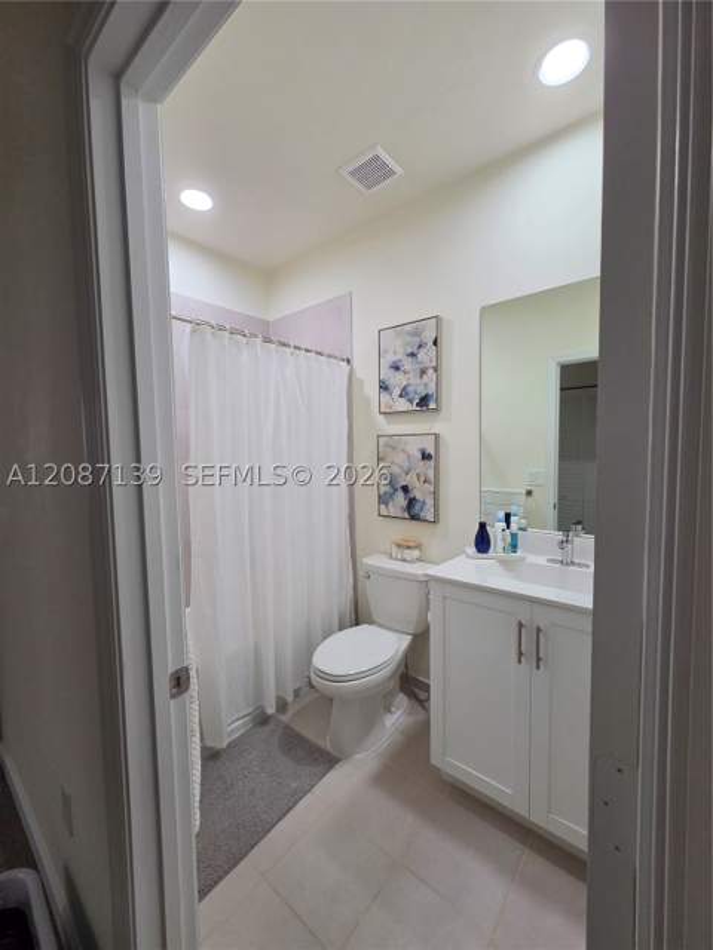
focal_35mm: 13
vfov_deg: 106.2
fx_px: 357
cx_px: 356
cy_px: 475
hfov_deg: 89.9
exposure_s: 1/120
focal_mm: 2.2
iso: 200
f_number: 2.2
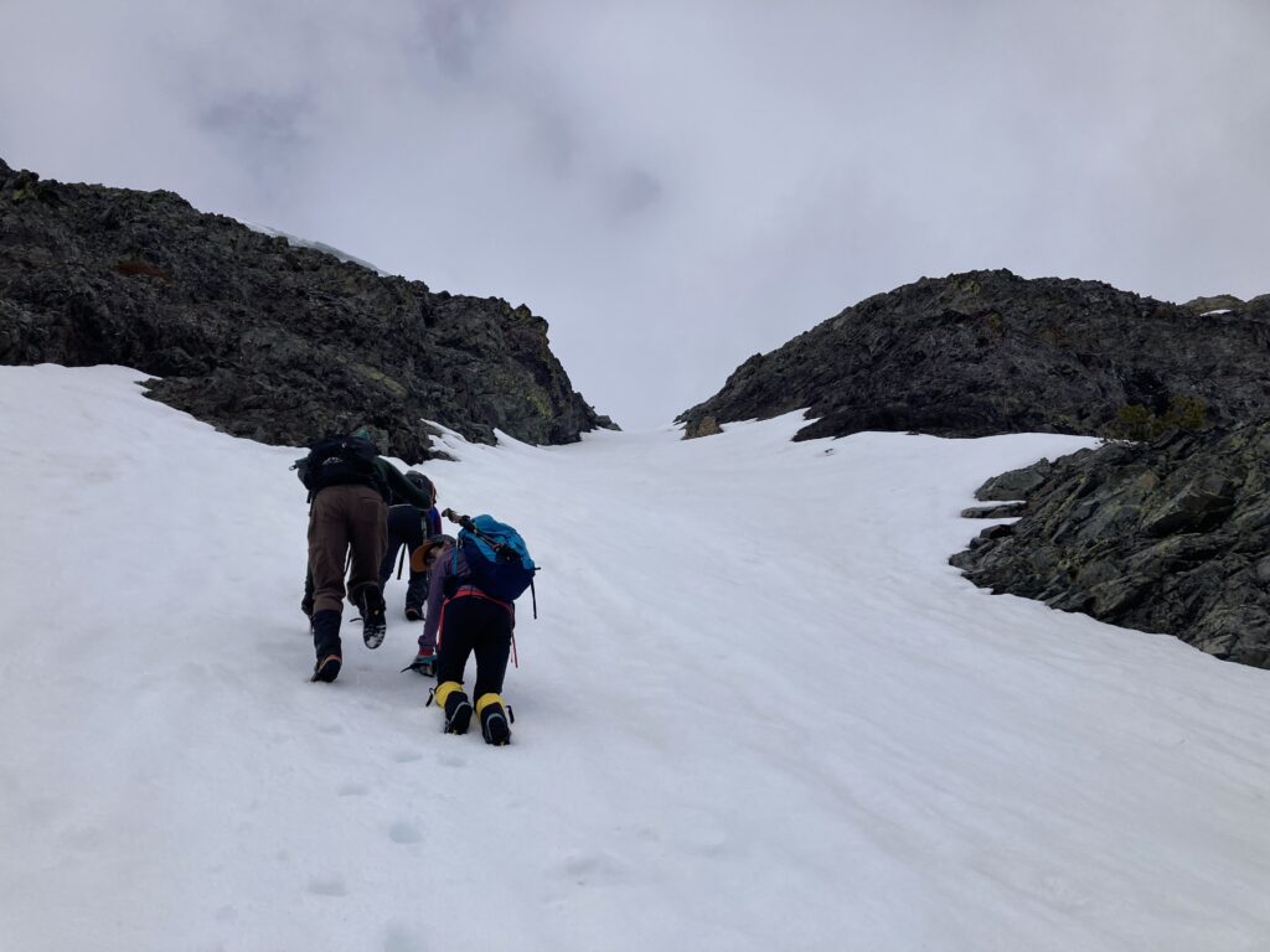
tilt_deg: +33.4
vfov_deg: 49.7
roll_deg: +2.6
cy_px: 476
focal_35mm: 28
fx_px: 1027
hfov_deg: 63.4
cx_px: 635
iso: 25
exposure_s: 1/4808
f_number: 1.8
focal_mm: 3.99
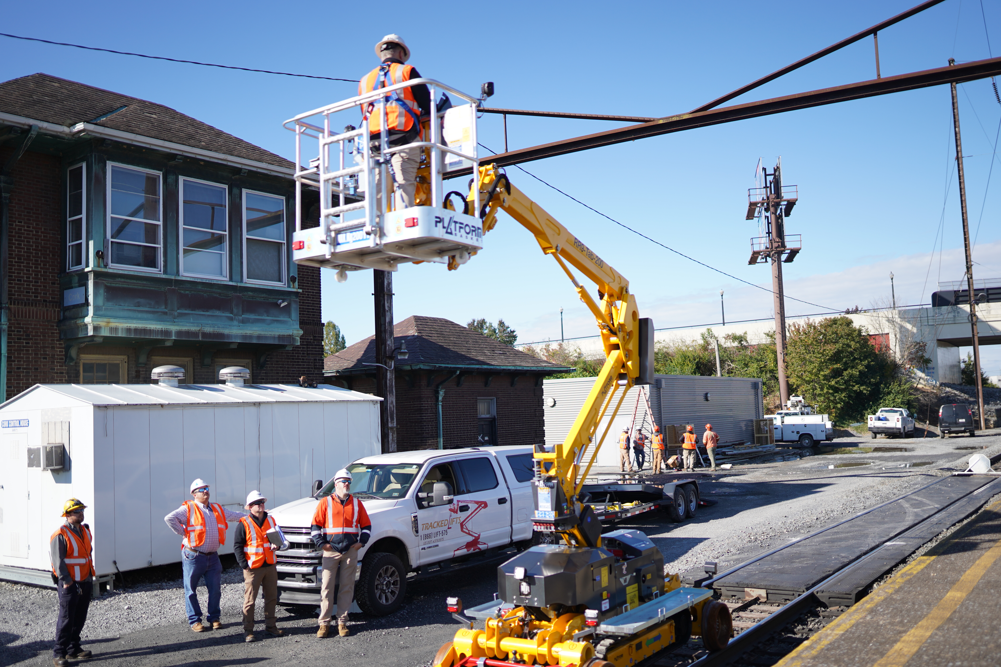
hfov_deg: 54.4
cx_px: 500
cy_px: 334
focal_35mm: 35
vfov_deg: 37.9
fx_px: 973
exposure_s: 1/4000
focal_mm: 35
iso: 100
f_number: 1.4
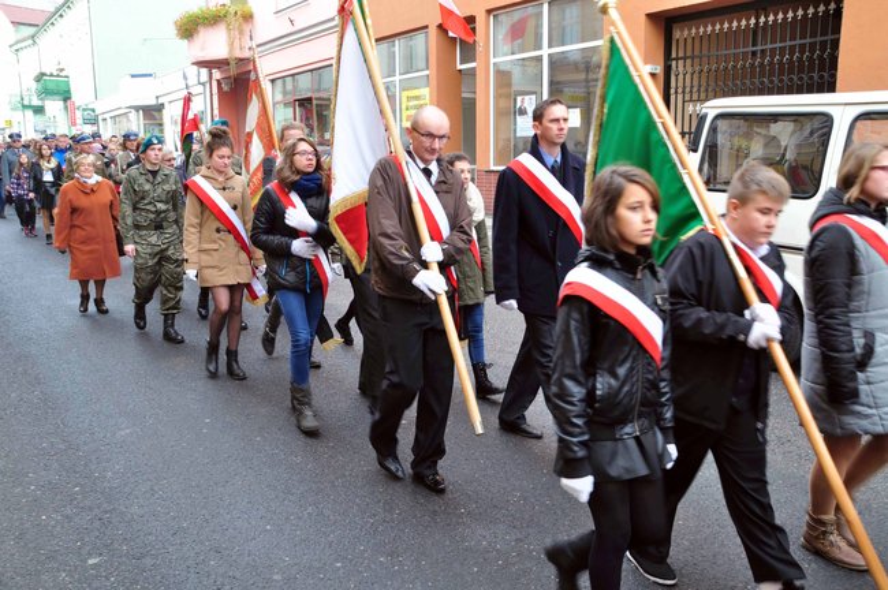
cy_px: 295
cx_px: 444
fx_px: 813
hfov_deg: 57.3
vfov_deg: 39.9
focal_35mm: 33
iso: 360
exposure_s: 1/60
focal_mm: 22
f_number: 8
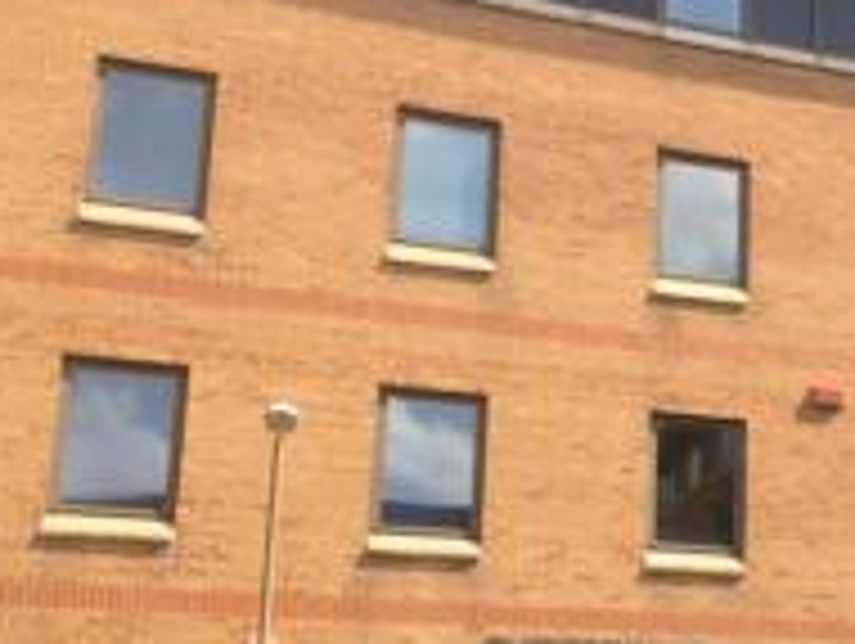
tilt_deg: +11.1
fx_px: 1509
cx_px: 801
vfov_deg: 23.9
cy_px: 459
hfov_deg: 30.0
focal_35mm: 61
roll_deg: +0.9
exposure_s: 1/912
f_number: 2.2
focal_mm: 4.15
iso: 32
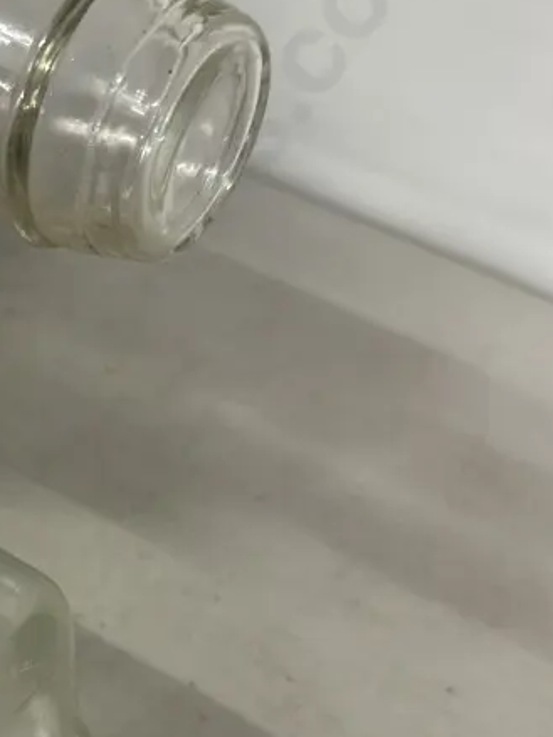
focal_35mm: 56
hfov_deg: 24.4
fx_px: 1193
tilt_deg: -53.8
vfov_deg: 33.8
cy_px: 539
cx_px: -47
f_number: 1.78
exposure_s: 1/50
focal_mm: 6.86
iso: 125
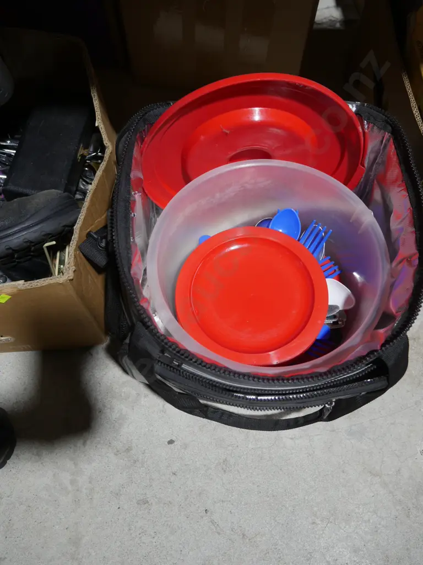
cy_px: 282
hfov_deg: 44.2
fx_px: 521
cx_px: 212
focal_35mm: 32
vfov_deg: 56.8
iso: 320
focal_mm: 16
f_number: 3.6
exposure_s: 1/60
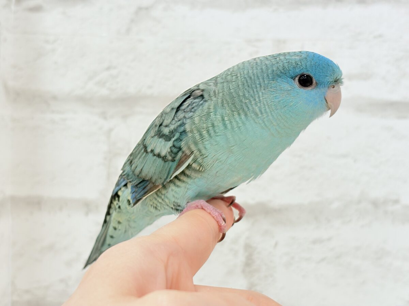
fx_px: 614
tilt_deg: +0.7
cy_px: 153
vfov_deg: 28.0
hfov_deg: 36.8
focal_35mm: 52
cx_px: 204
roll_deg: -0.6
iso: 50
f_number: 1.6
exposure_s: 1/60
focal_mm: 5.96
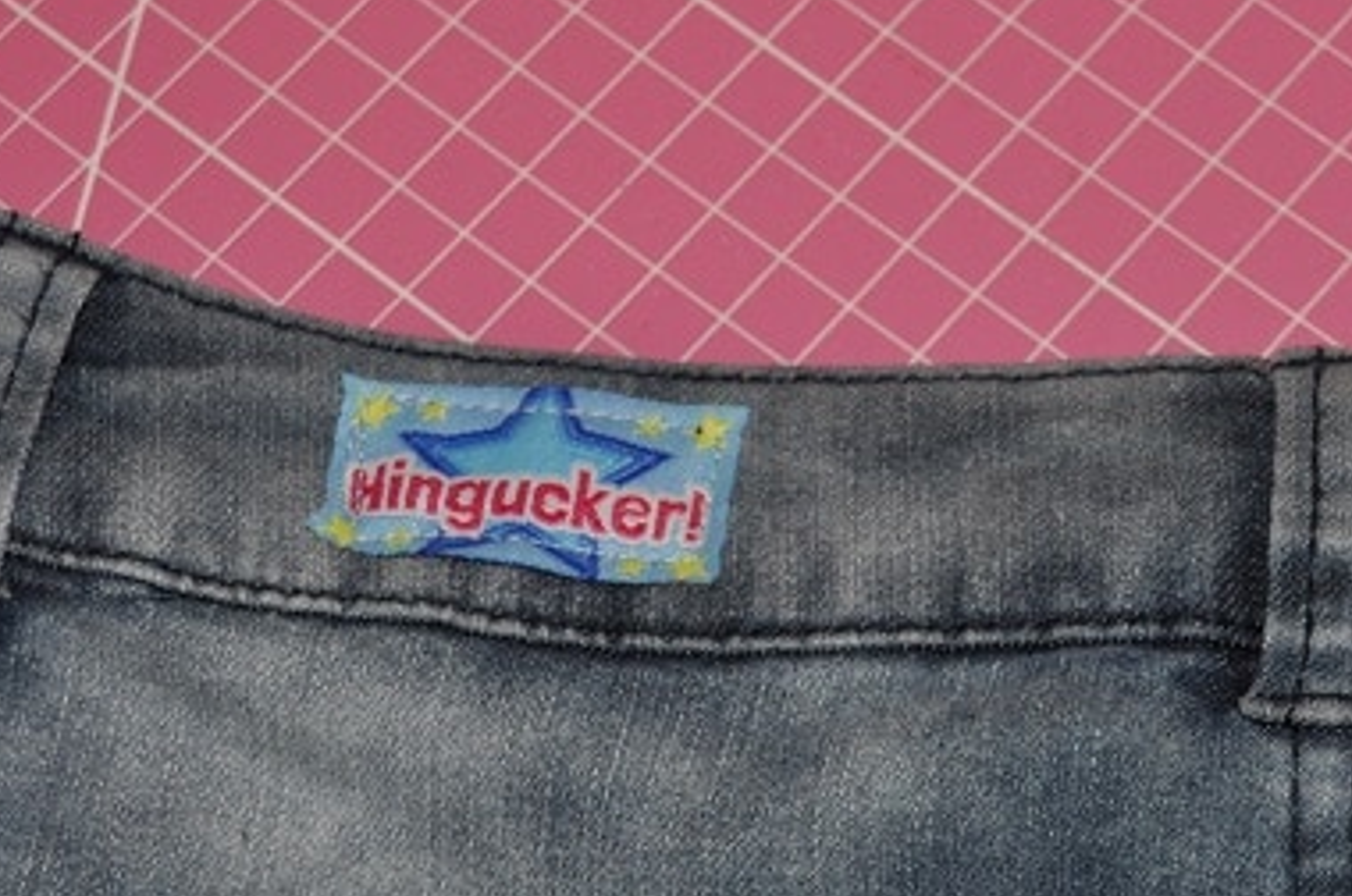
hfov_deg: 17.0
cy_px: 788
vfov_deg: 11.3
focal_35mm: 120
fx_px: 4499
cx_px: 1082
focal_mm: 38
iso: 720
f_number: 4.8
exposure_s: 1/60
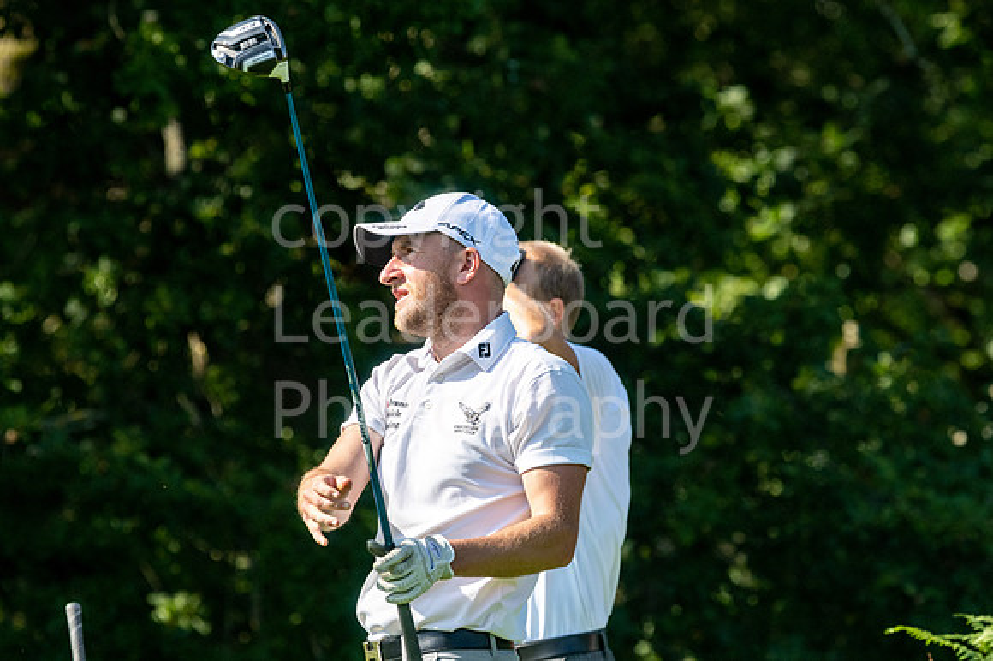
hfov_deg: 4.2
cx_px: 538
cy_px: 306
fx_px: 13452
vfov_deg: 2.8
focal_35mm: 488
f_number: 6.3
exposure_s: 1/1600
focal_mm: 300
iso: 200
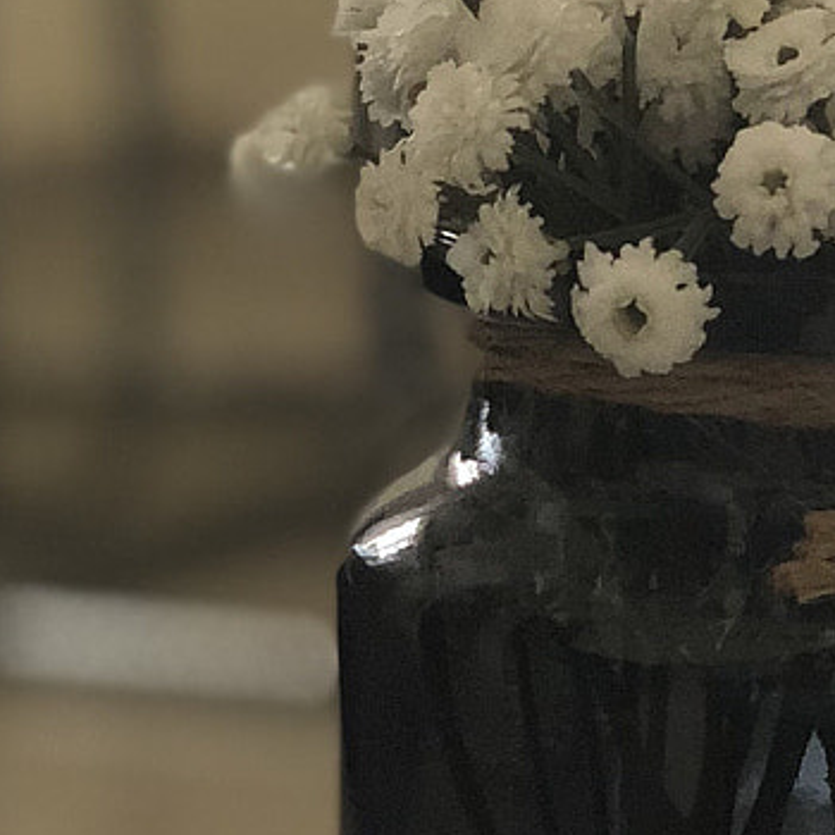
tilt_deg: -1.3
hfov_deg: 8.2
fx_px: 5731
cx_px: 1012
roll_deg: +0.6
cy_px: -336
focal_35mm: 210
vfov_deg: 8.2
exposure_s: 1/30
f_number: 2.4
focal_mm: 6
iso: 100
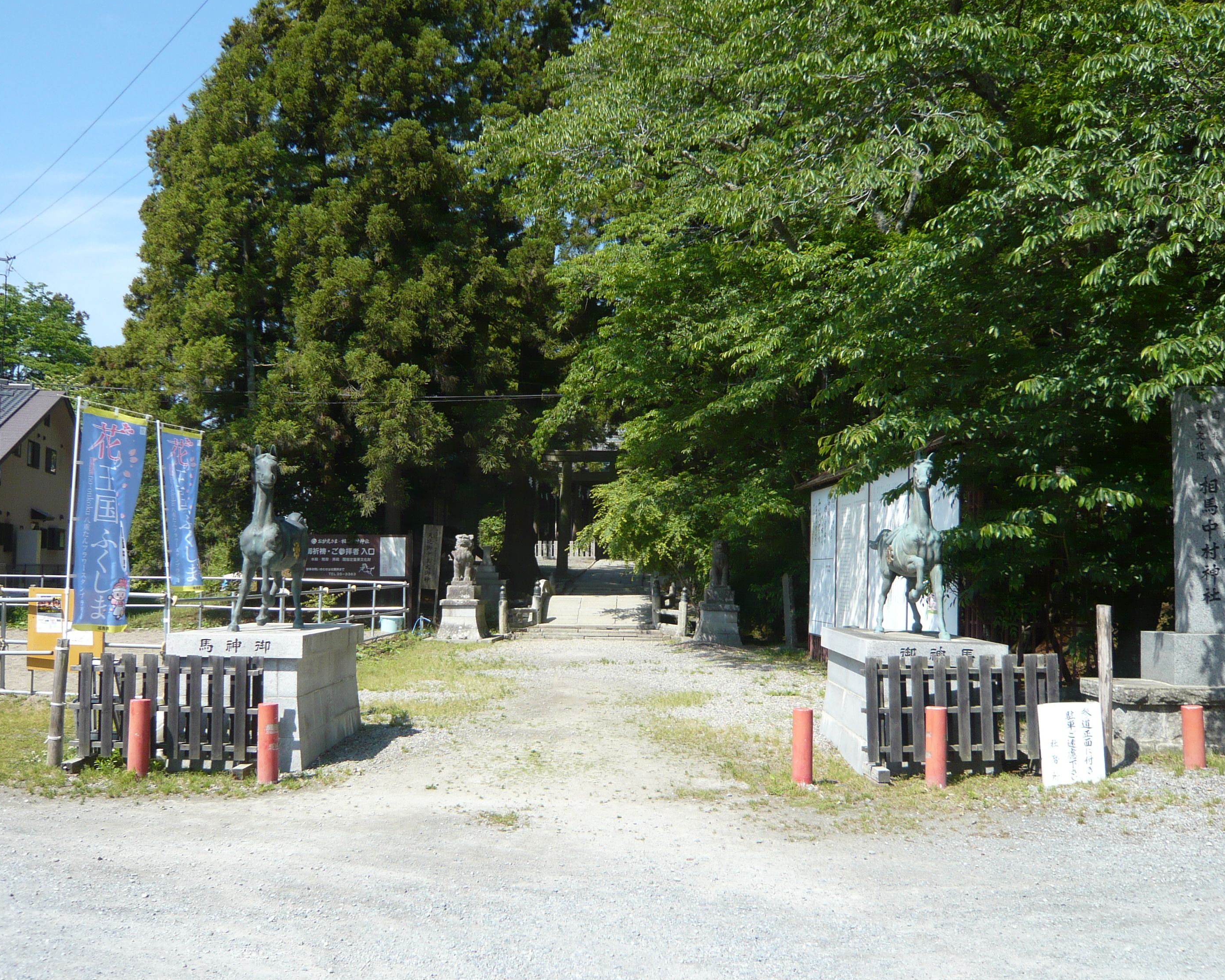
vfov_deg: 48.5
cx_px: 593
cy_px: 501
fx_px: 1088
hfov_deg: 58.8
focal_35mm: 30
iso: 100
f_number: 2.8
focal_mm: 4.6
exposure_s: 1/800
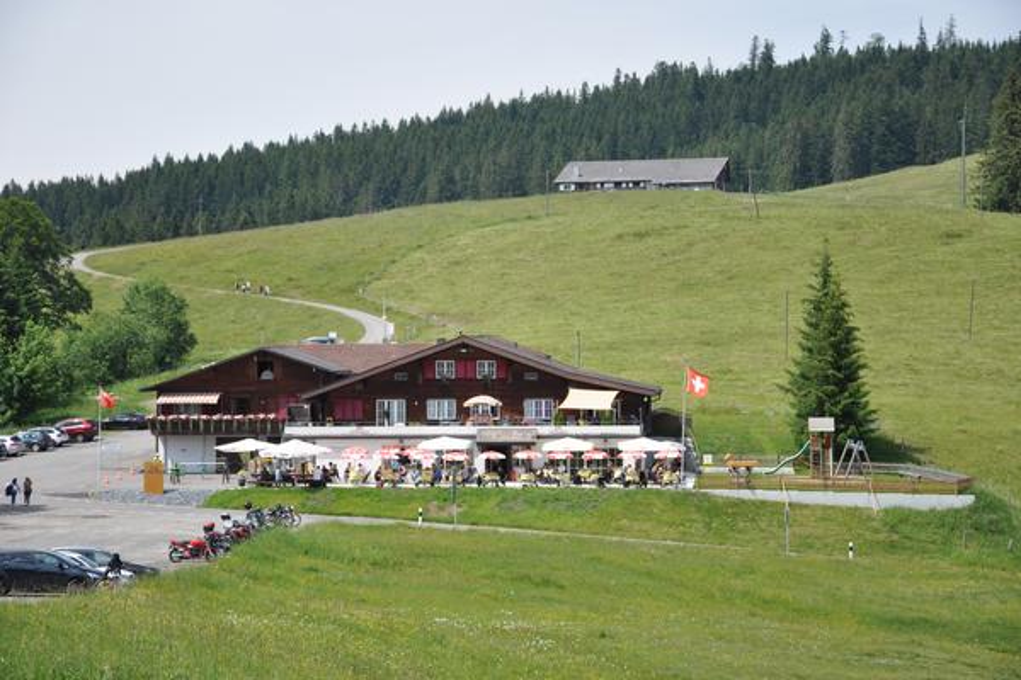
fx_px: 2637
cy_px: 340
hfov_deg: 21.9
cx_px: 510
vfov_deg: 14.7
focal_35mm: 93
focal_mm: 62
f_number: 6.3
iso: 200
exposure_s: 1/640
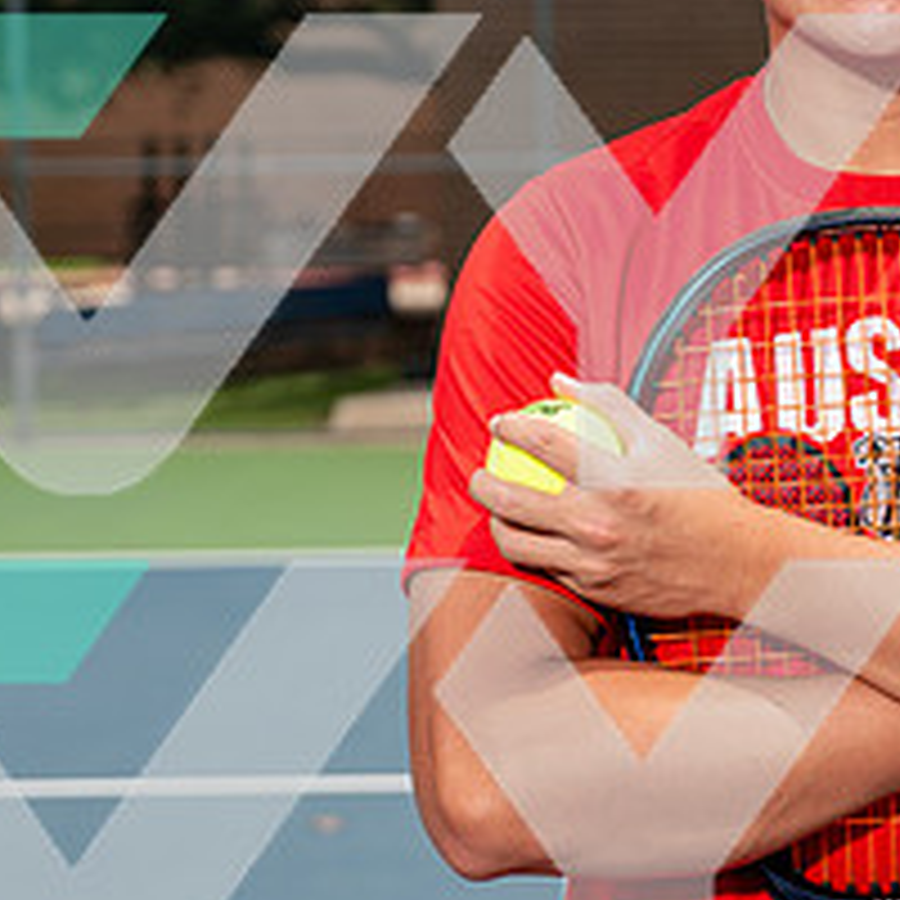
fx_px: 3559
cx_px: 842
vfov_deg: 14.4
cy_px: 254
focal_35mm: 121
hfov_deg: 14.2
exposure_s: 1/1250
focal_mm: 49
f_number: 4
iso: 100
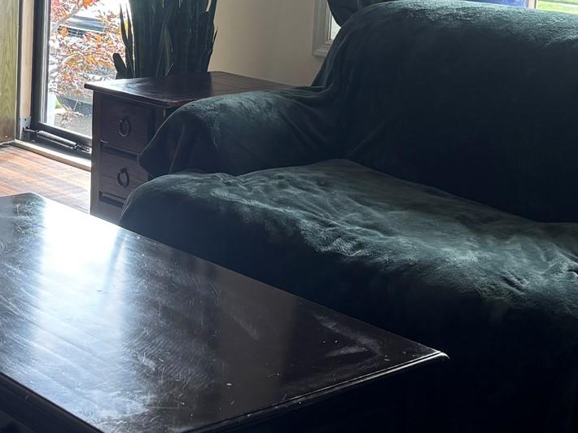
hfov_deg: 25.3
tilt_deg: -6.4
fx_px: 1252
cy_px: 16
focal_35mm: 75
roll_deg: -2.6
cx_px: 77
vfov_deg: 19.2
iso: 64
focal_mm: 5.96
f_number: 1.6
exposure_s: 1/120
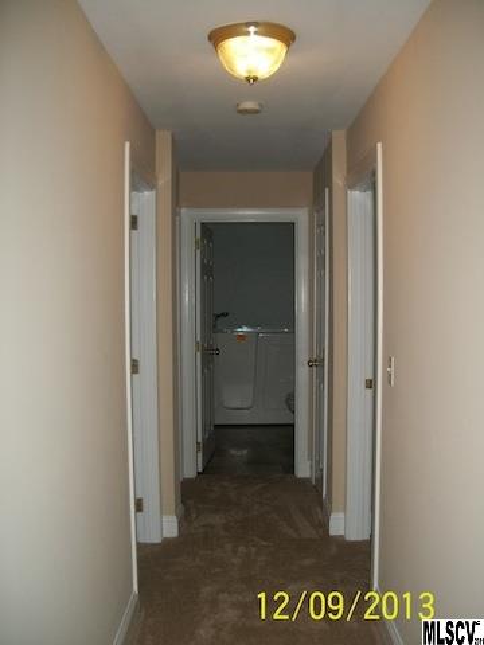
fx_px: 652
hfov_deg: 40.7
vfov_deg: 52.6
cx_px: 242
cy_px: 322
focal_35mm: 35
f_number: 3.1
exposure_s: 1/125
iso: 200
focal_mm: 6.3
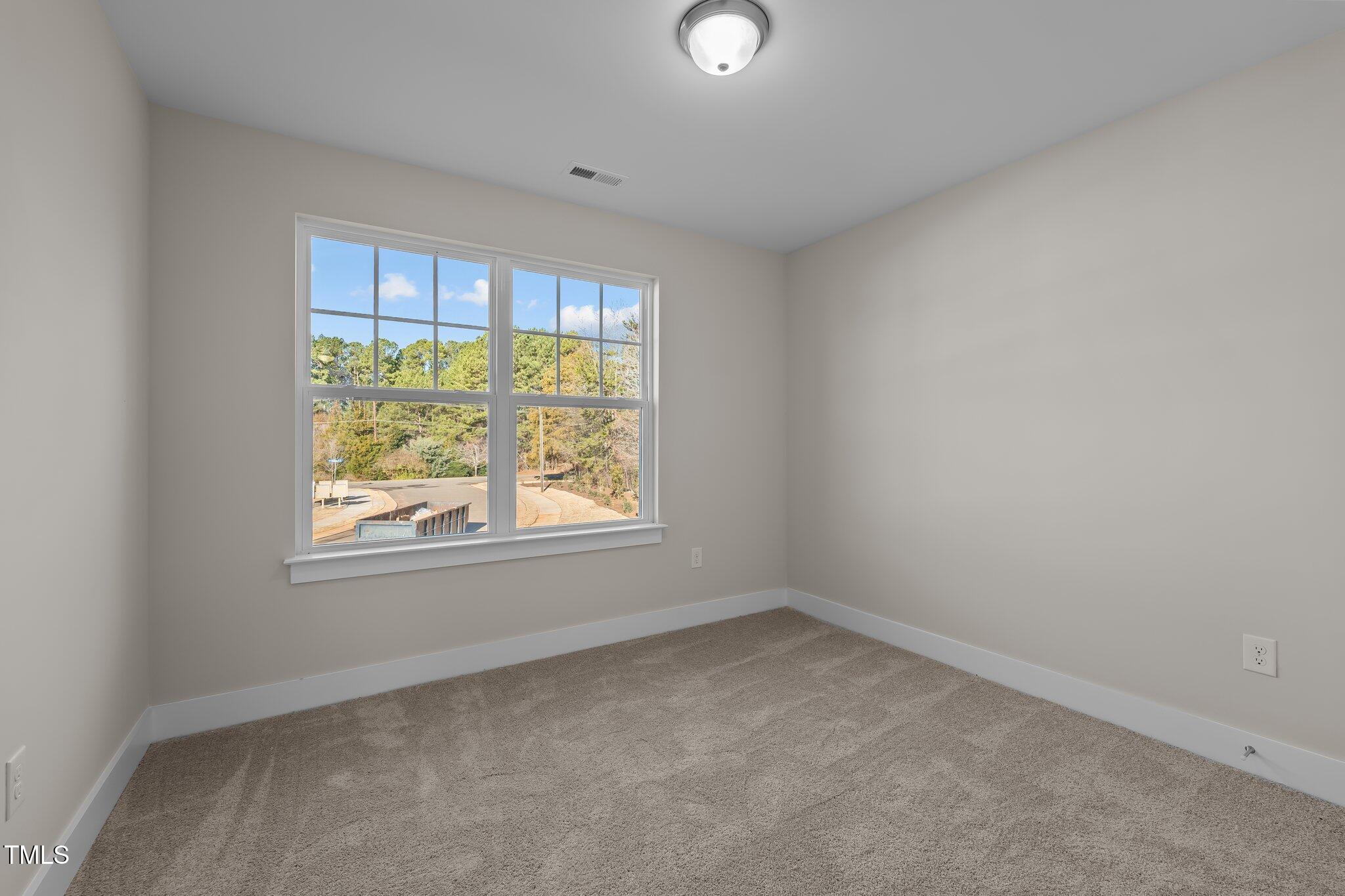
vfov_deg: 81.2
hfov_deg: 104.3
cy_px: 448
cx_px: 672
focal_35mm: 14
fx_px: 523
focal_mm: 14
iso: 200
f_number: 7.1
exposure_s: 1/10
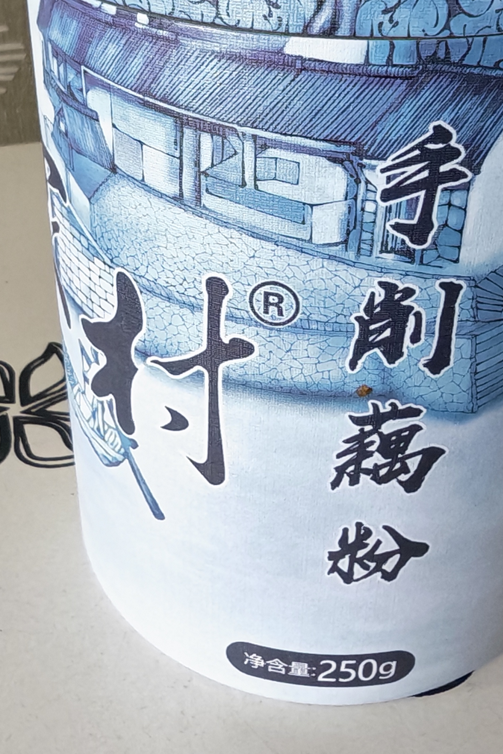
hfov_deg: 28.5
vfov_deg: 41.7
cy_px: 300
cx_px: 337
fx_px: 985
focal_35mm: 47
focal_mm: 1.82
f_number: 2
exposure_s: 1/50
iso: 200
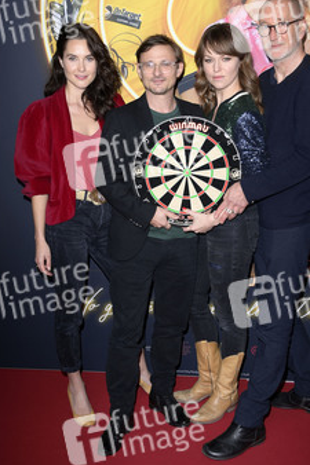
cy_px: 227
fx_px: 672
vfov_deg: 38.2
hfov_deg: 25.9
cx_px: 174
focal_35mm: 52
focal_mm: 44
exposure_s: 1/250
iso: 400
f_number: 5.6
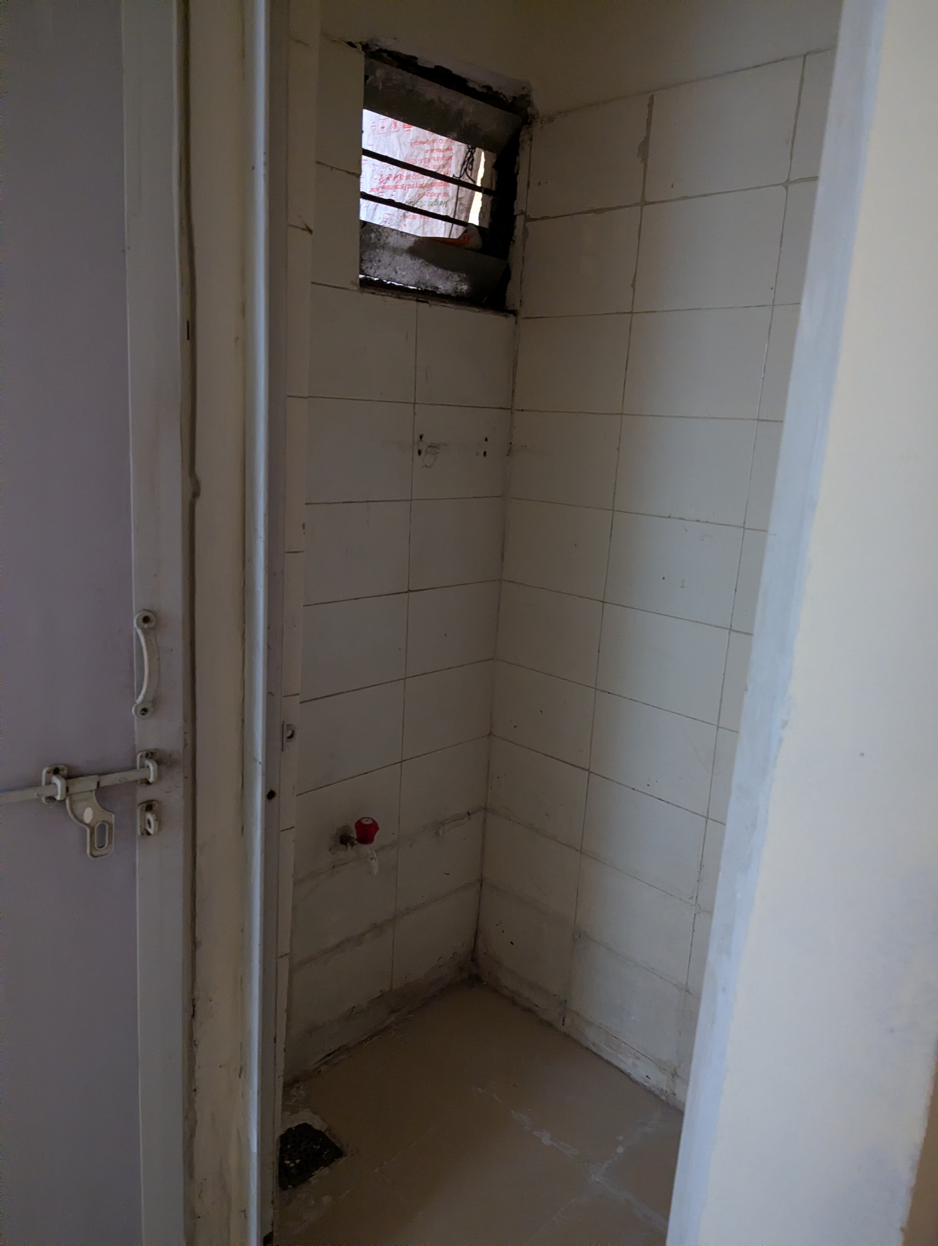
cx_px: 469
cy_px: 623
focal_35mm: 24
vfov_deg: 71.5
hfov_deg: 56.9
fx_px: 865
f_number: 1.85
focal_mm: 6.81
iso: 3026
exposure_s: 1/29.5
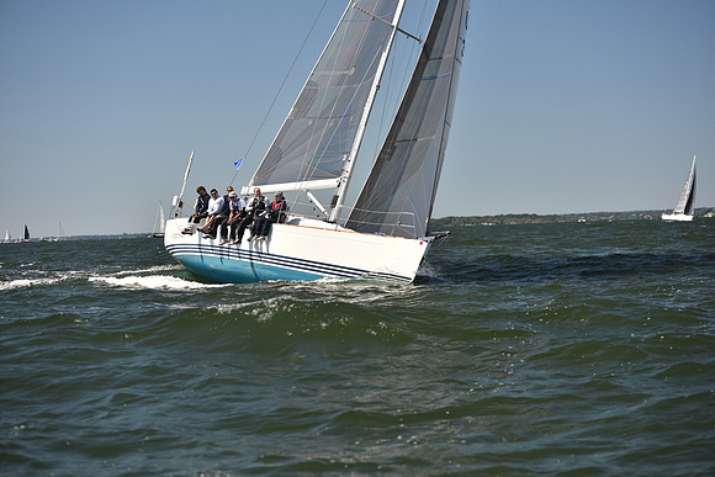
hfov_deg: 24.8
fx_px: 1629
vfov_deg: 16.7
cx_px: 358
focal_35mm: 82
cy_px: 238
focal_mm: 82
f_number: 3.5
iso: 250
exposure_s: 1/1250
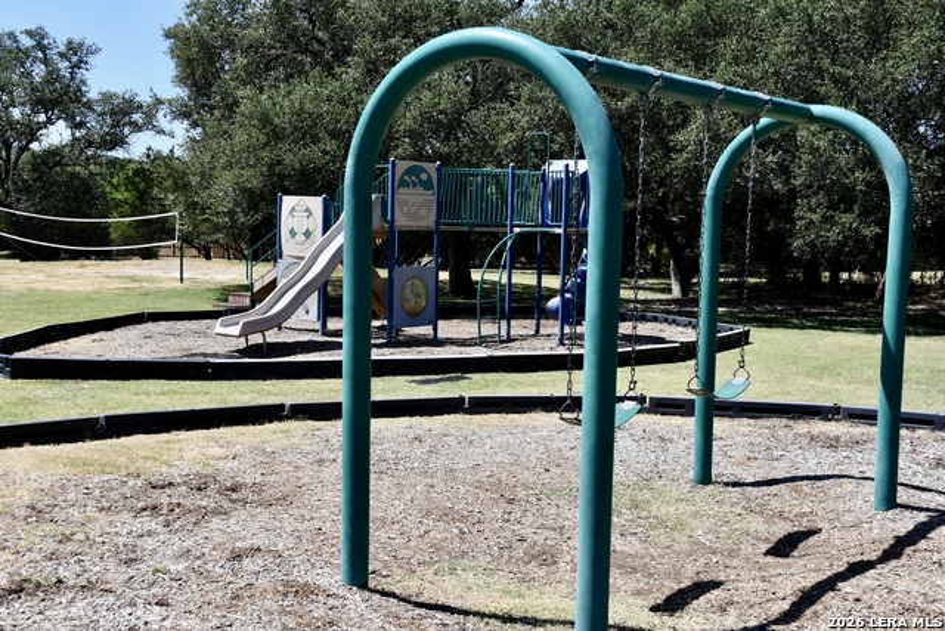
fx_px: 1103
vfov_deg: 31.9
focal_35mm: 42
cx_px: 472
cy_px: 316
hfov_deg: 46.4
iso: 100
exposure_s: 1/250
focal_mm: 28
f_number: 8
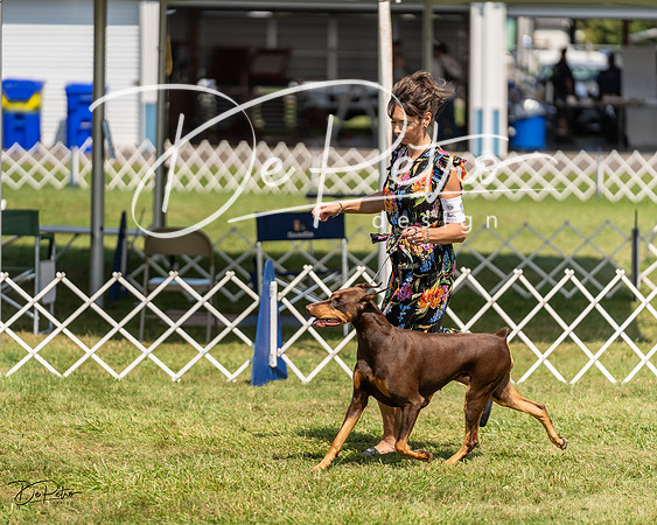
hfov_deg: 11.0
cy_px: 262
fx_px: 3415
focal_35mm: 176
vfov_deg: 8.8
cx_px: 328
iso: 200
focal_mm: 156
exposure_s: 1/3200
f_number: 2.8
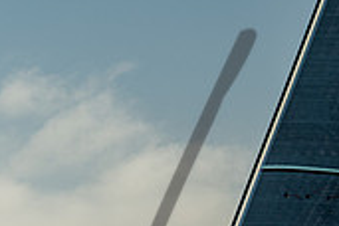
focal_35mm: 284
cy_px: 310
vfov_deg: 4.8
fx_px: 2674
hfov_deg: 7.1
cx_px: 506
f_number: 6.3
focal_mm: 76
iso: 250
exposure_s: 1/320
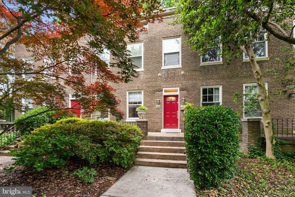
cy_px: 98
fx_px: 131
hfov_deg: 96.7
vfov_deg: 73.7
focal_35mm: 16
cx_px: 148
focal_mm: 16
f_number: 7.1
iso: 800
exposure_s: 1/160
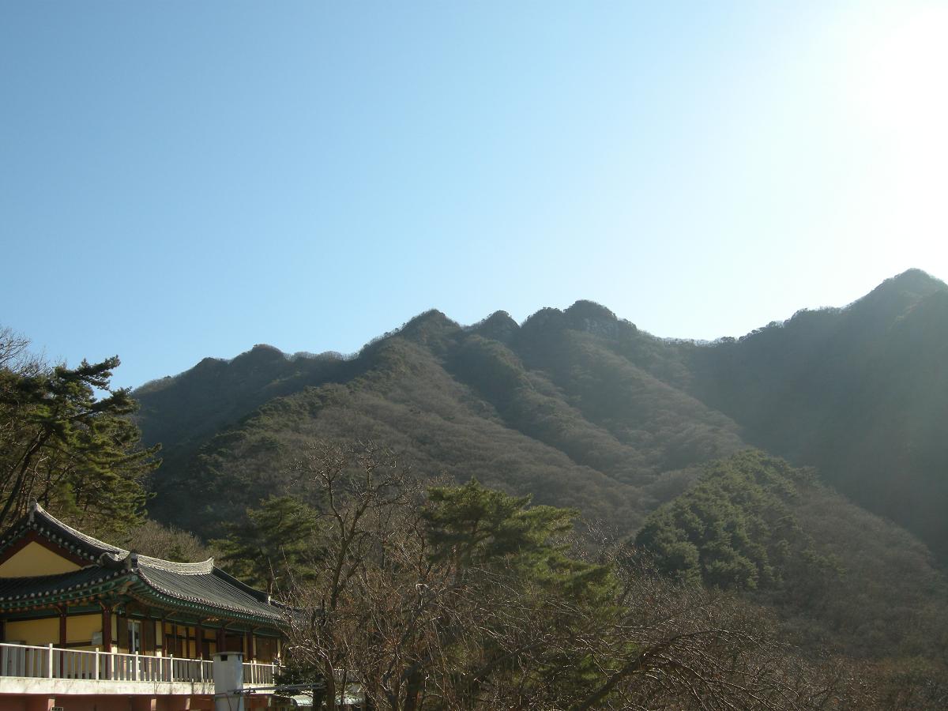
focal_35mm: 35
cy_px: 356
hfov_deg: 52.6
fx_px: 959
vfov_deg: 40.7
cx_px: 474
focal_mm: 7.5
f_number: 5.4
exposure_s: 1/258
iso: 88
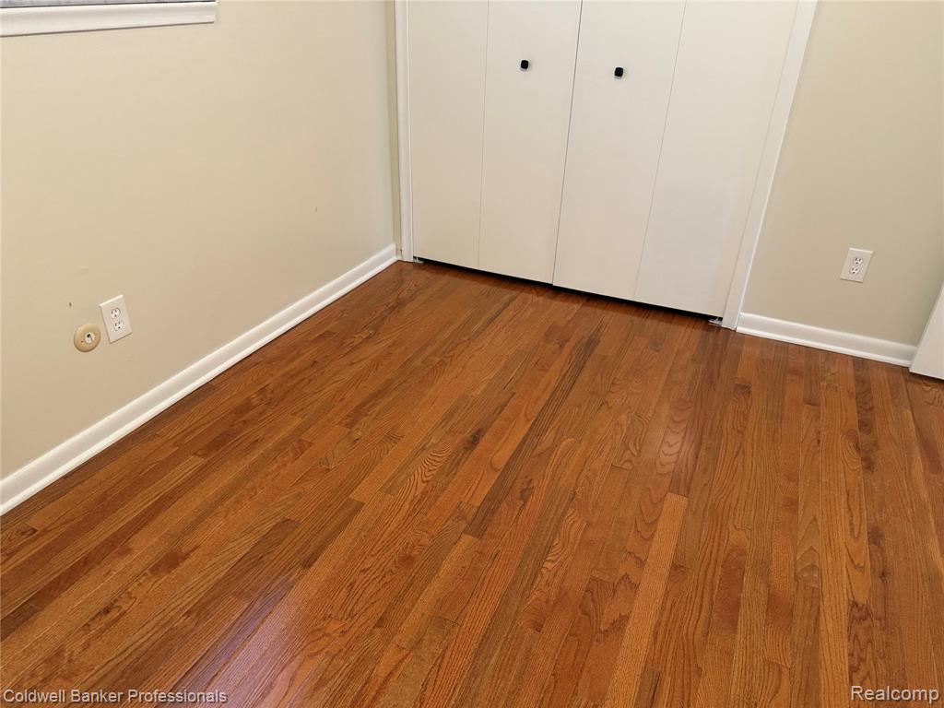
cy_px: 354
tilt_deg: -29.2
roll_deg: -1.6
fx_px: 654
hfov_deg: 71.6
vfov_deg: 56.8
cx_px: 472
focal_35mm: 24
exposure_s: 1/60
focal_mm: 6.76
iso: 320
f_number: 1.78
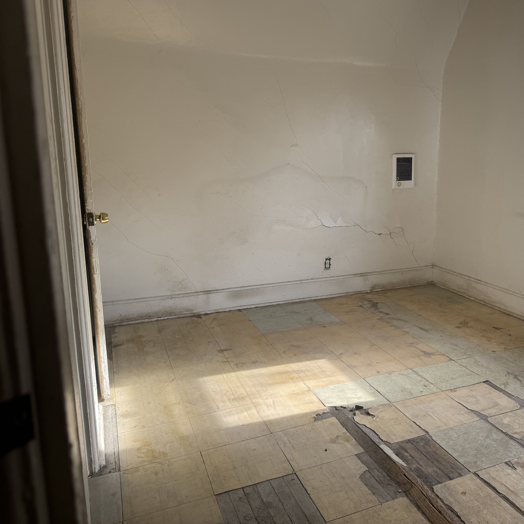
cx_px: 344
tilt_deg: -9.9
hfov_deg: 54.6
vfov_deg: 55.6
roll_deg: -0.8
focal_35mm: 29
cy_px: 258
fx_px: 497
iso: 100
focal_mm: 6.76
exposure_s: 1/299
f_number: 1.78
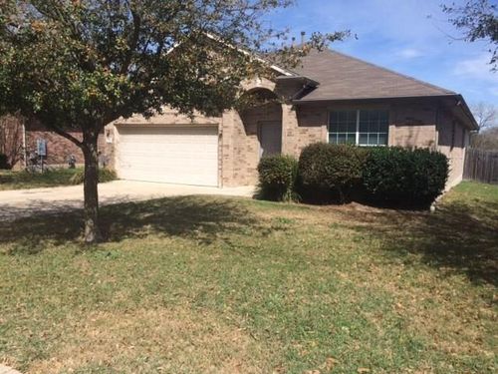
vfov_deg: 48.2
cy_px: 187
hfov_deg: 61.7
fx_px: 417
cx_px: 249
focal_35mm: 29
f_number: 2.2
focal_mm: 4.15
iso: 32
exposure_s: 1/2415
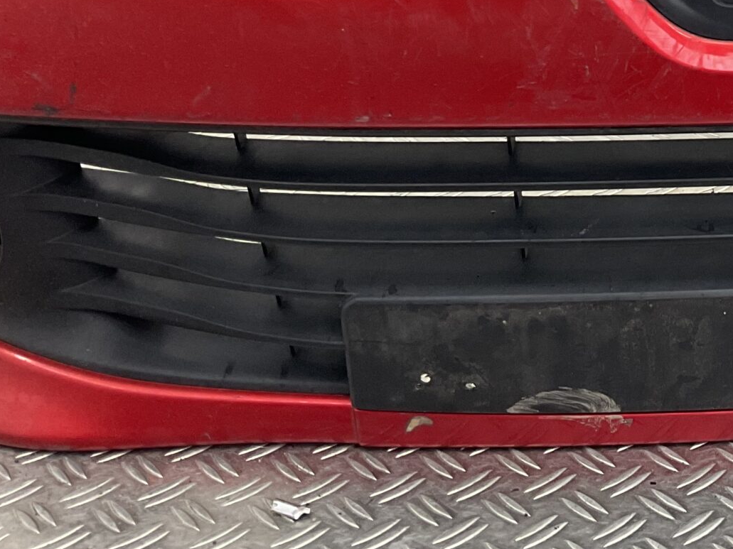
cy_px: -9
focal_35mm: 72
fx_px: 1524
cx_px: 815
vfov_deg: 19.8
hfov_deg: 25.0
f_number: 1.8
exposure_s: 1/120
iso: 50
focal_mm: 3
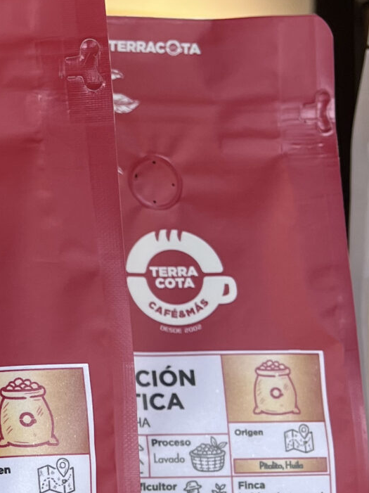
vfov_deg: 20.5
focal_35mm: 95
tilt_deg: -0.2
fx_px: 1351
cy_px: 352
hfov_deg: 14.5
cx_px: -184
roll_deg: +1.0
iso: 32
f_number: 1.6
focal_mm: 5.1
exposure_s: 1/138
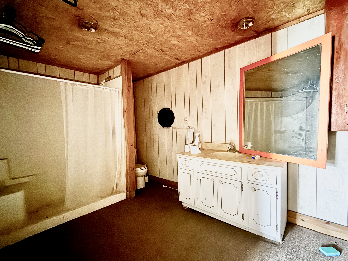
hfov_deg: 94.5
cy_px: 133
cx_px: 175
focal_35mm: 16
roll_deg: +1.8
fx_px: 161
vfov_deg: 78.1
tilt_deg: -2.9
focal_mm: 2.22
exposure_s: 1/8
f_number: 2.2
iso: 2000
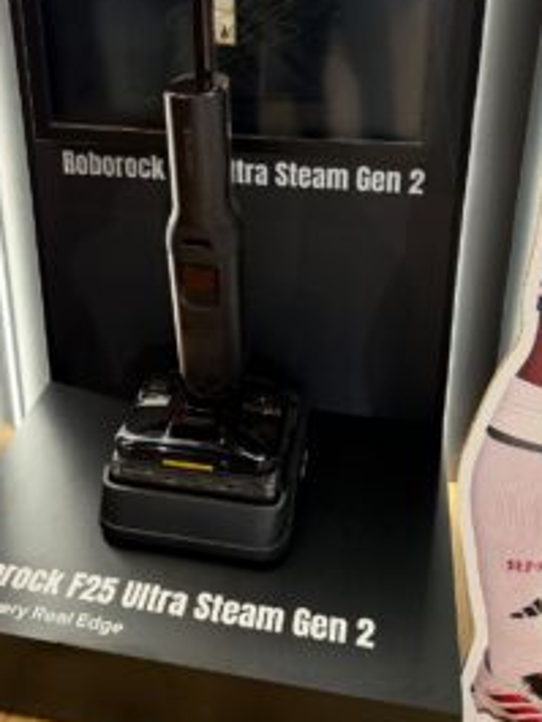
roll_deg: +1.0
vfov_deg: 47.2
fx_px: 793
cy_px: 183
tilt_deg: -22.8
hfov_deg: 37.6
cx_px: 225
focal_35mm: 38
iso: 250
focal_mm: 6.76
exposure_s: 1/100
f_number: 1.78
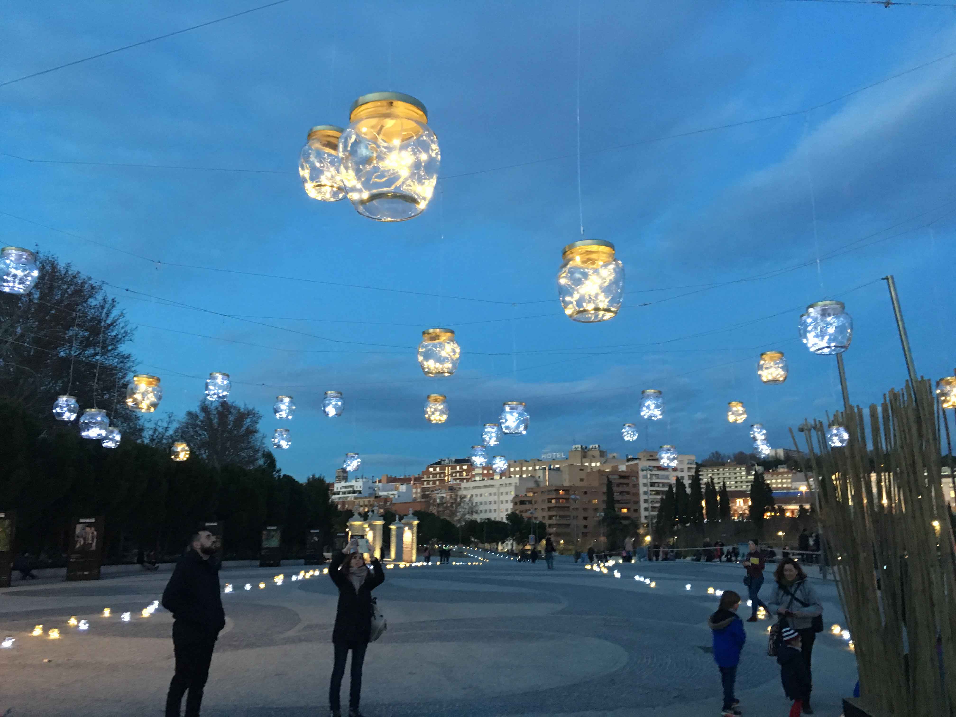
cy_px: 358
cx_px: 478
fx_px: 801
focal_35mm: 29
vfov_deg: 48.2
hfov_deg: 61.7
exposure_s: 1/17
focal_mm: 4.15
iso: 400
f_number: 2.2
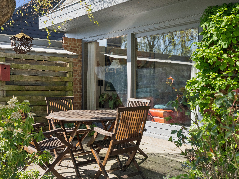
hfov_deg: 48.9
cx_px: 133
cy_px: 89
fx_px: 262
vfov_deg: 37.7
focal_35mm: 38
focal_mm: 35
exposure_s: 1/2000
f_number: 5.6
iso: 1600
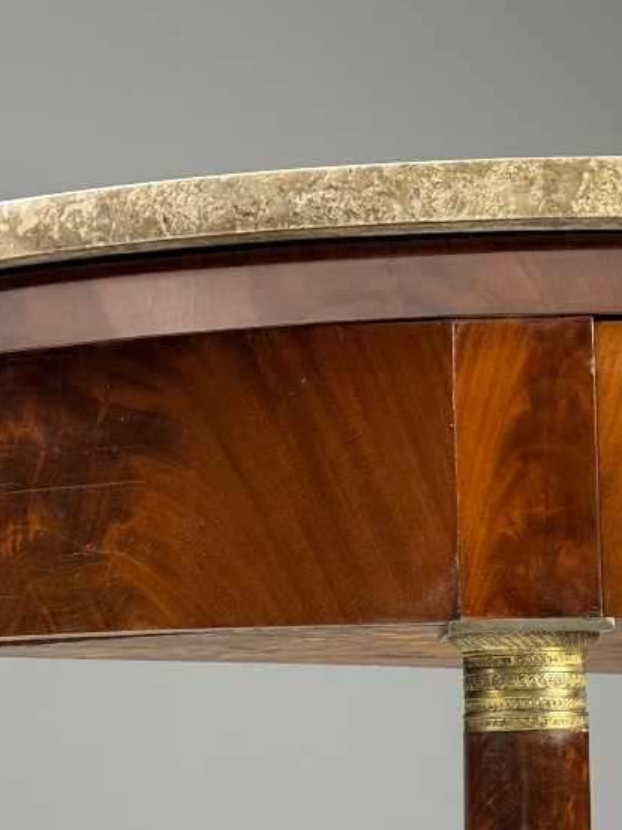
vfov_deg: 18.9
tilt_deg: +8.7
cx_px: 256
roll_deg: +2.3
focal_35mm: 104
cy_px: 553
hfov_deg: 14.2
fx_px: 2494
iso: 200
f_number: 1.78
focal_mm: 6.76
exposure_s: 1/50
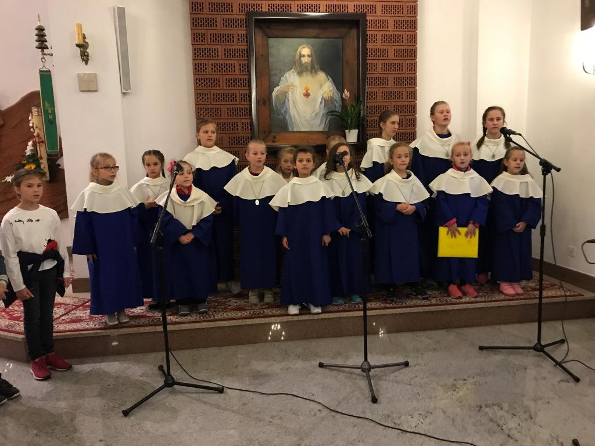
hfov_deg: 63.4
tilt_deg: -5.7
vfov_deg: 49.7
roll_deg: +1.1
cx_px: 298
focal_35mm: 28
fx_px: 481
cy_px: 223
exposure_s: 1/13
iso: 100
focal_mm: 3.99
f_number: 1.8
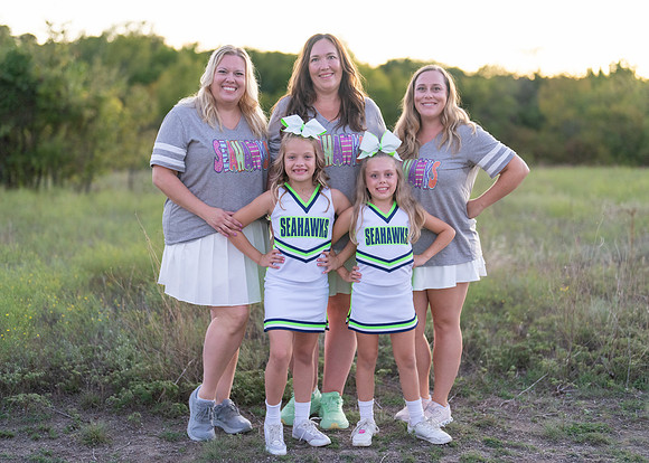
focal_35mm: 53
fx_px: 979
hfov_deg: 36.7
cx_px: 327
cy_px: 230
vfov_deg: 26.6
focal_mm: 50
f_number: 1.2
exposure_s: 1/320
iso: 1000
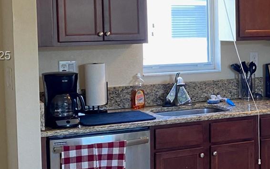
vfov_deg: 16.7
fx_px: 574
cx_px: 244
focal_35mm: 78
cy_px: 56
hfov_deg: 25.6
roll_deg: +0.8
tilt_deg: -4.4
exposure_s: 1/60
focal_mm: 4.25
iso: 200
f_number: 1.8
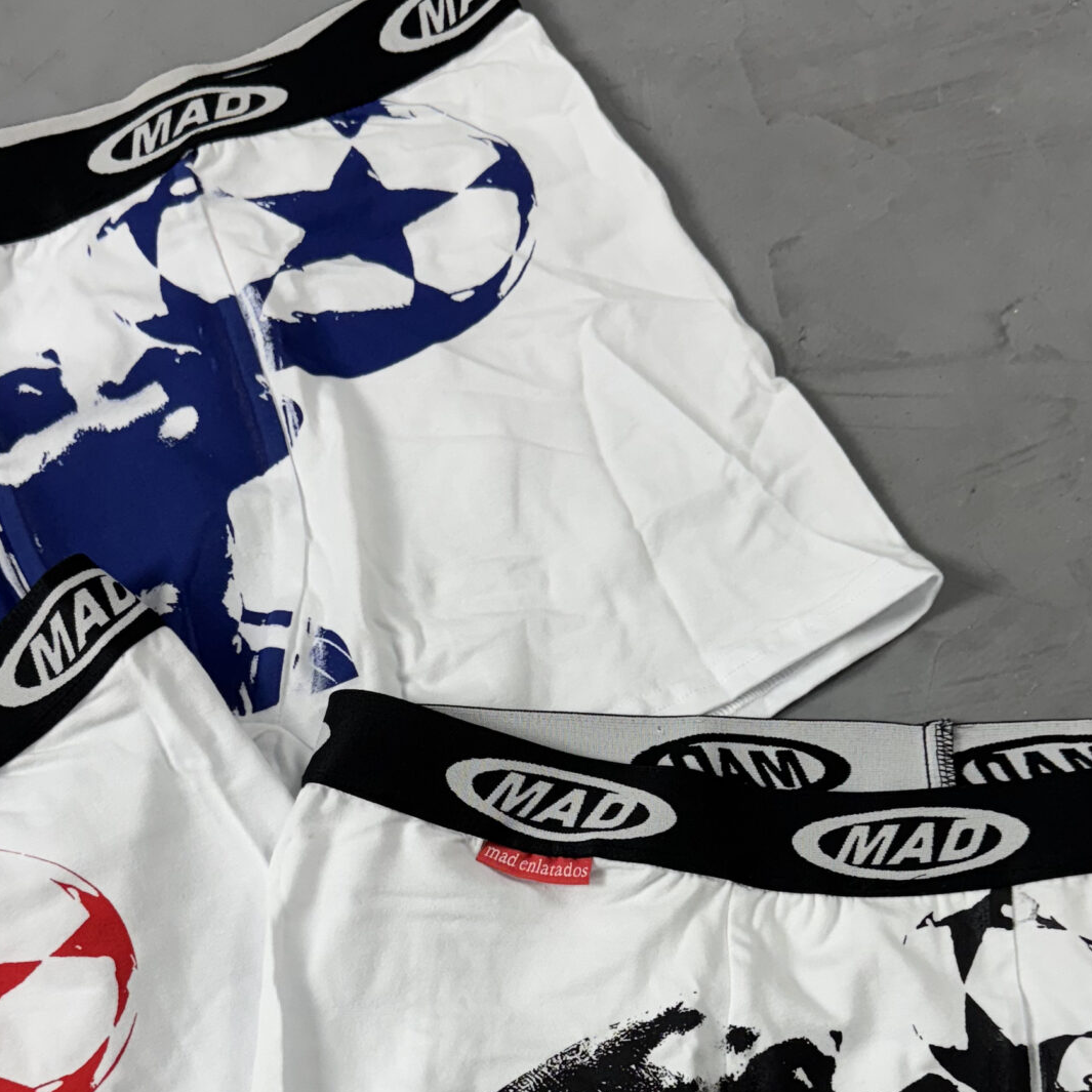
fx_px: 1820
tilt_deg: -73.7
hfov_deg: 33.4
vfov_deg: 32.1
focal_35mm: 51
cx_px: 539
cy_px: 934
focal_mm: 6.76
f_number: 1.78
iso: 100
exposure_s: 1/120
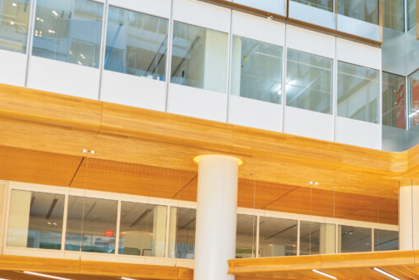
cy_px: 246
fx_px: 687
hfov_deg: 31.4
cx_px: 417
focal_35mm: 59
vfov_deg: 22.5
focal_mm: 29
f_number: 4.5
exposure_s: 1/60
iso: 1250
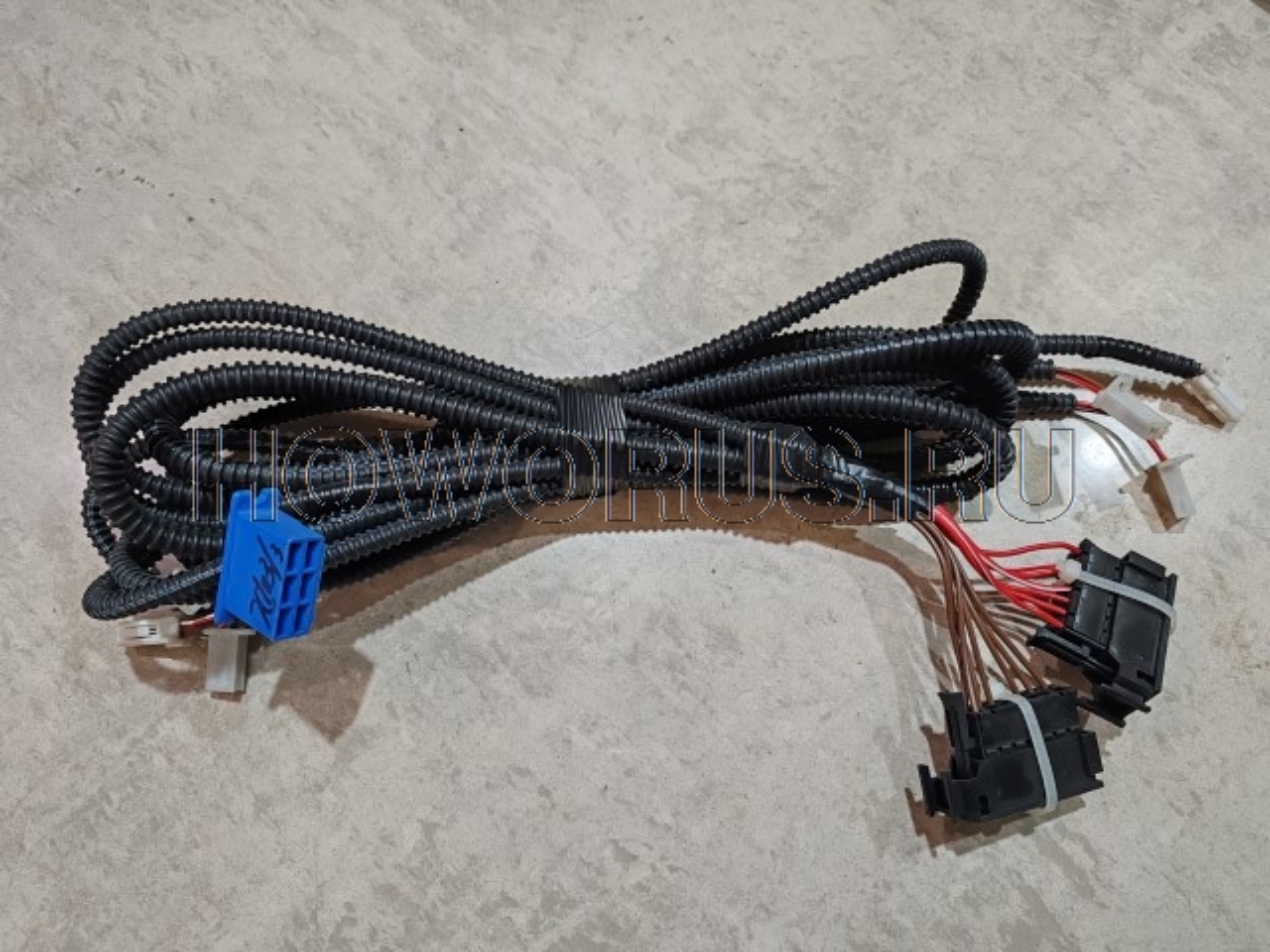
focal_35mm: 27
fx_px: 991
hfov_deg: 65.3
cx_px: 635
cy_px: 476
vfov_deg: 51.4
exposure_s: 1/50
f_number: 1.9
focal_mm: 6.12
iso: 1250
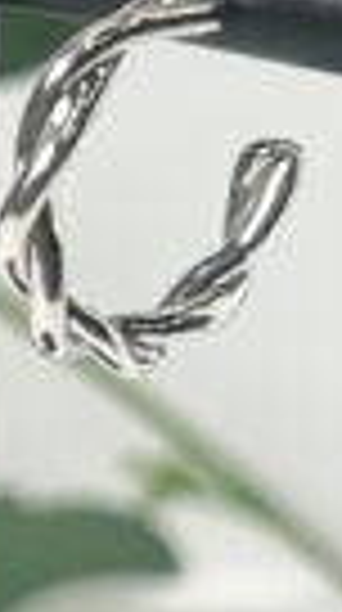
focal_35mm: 100
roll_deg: +0.1
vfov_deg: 21.3
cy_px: 382
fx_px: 1620
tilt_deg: -18.1
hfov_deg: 11.7
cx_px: -117
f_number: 1.5
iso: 50
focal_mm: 5.7
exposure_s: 1/1575
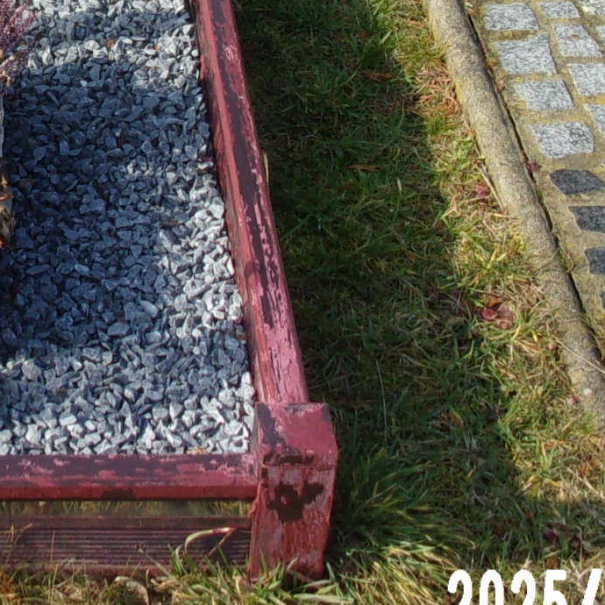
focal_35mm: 93
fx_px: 1839
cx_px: -43
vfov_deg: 18.1
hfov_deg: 18.1
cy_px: -22
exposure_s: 1/240
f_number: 3.9
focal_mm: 5.1
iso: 80
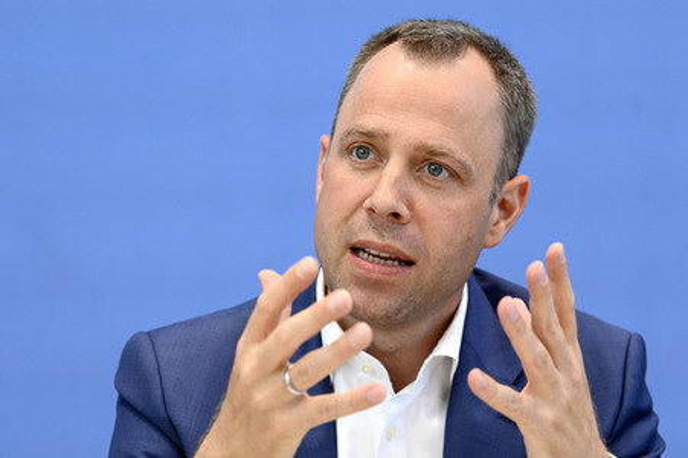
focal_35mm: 160
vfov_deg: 8.6
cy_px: 229
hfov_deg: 12.8
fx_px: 3055
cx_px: 344
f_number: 5.6
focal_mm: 160
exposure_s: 1/800
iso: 5000
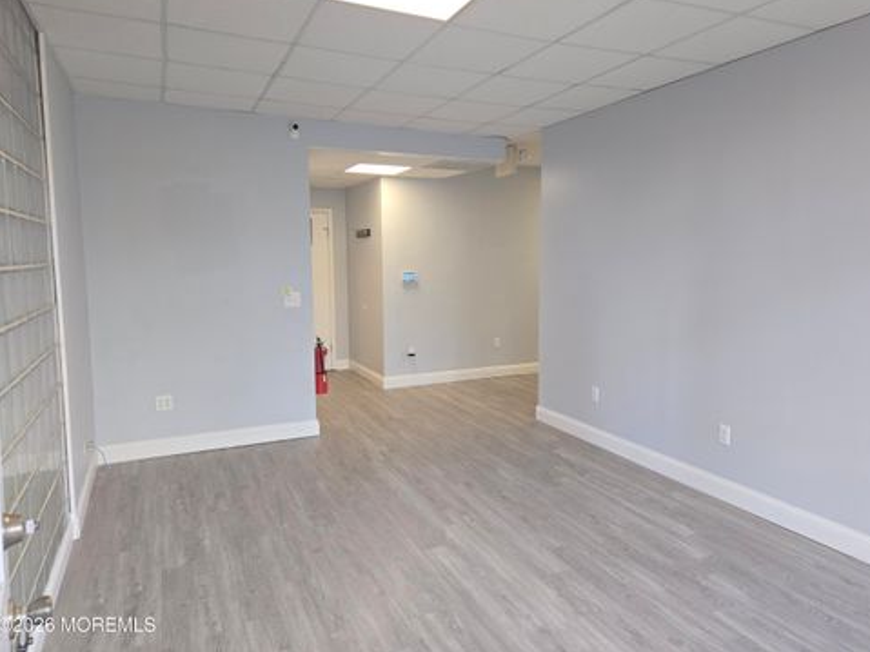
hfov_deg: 71.6
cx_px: 450
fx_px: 603
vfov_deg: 56.8
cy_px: 315
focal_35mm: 24
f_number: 1.8
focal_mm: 5.4
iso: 50
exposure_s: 1/60
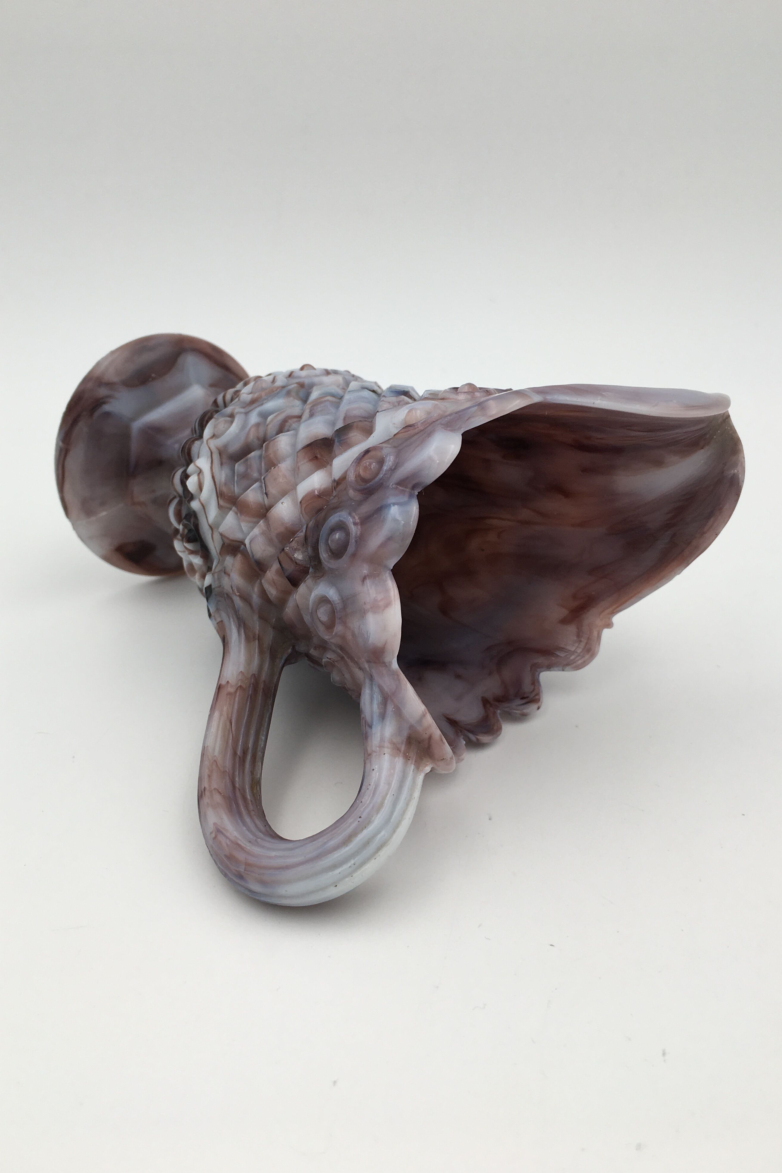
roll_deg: +0.4
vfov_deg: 60.3
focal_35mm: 31
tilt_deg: -24.6
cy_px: 587
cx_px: 399
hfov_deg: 42.3
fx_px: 1010
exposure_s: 1/190
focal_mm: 4.15
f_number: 2.2
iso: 25
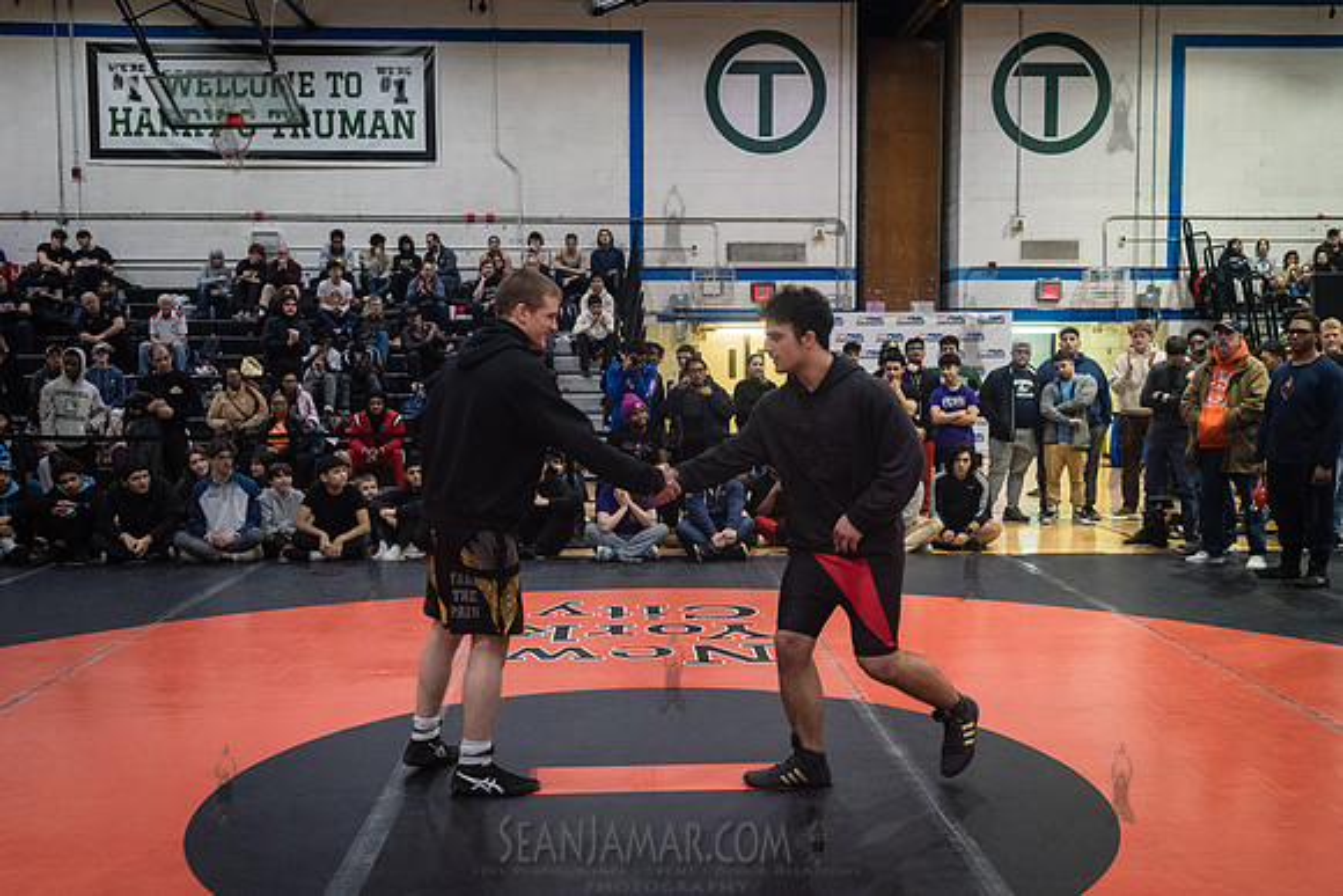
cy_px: 447
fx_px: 1366
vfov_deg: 36.3
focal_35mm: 37
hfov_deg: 52.3
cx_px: 688
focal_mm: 35
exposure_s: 1/400
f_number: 4
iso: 6400
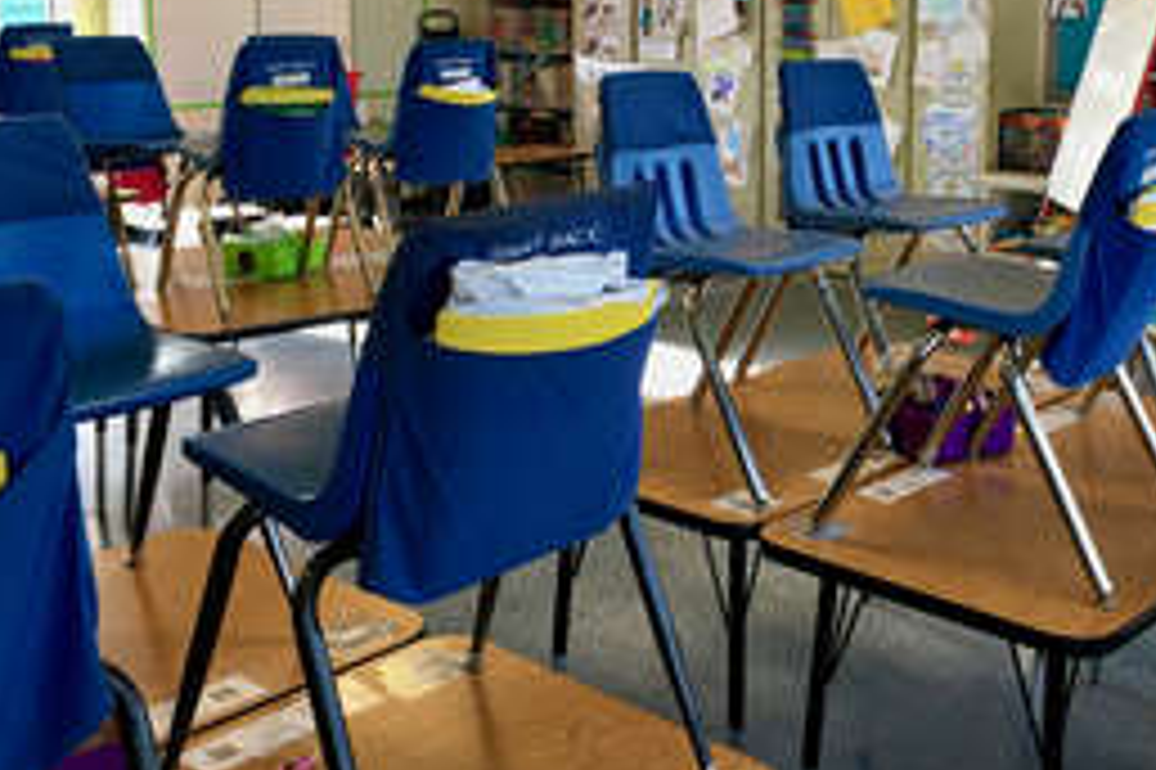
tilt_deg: -8.3
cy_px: 243
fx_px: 1508
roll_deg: -0.4
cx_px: 711
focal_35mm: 47
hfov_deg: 41.7
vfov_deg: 28.4
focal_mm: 4.15
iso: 32
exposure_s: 1/30
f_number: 2.2
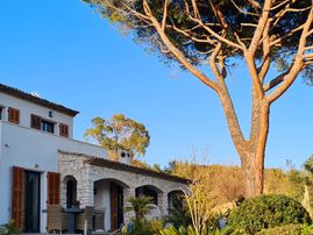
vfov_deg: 25.2
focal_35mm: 58
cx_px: 144
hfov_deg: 33.2
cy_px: 145
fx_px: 525
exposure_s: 1/1360
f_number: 1.8
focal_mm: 5.4
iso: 50
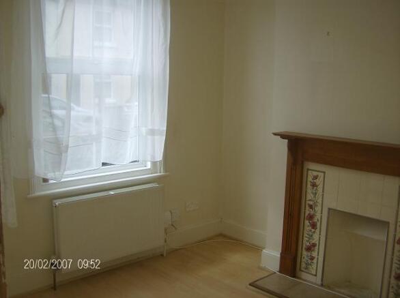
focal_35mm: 36
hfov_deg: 51.4
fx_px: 415
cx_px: 200
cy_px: 149
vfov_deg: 39.5
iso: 100
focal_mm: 6
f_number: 2.8
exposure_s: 1/356
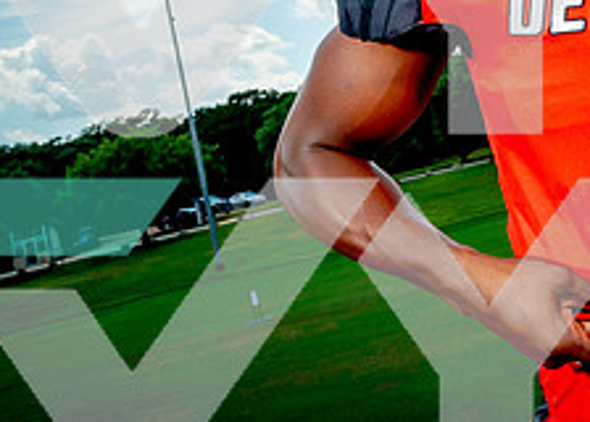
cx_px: 614
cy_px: -13
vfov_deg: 18.3
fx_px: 1273
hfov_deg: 24.7
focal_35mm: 76
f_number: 11
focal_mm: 28
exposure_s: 1/125
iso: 100
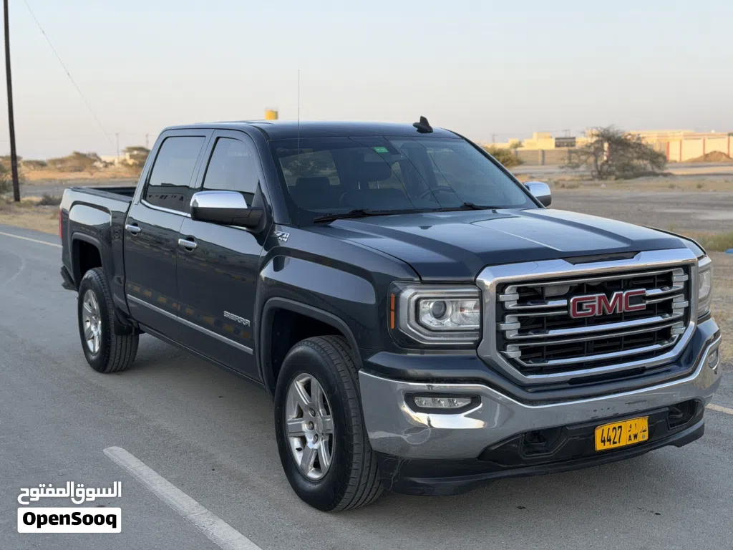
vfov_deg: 30.3
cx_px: 366
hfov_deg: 39.7
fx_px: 1016
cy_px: 275
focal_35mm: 48
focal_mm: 6.76
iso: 64
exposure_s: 1/855
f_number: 1.78
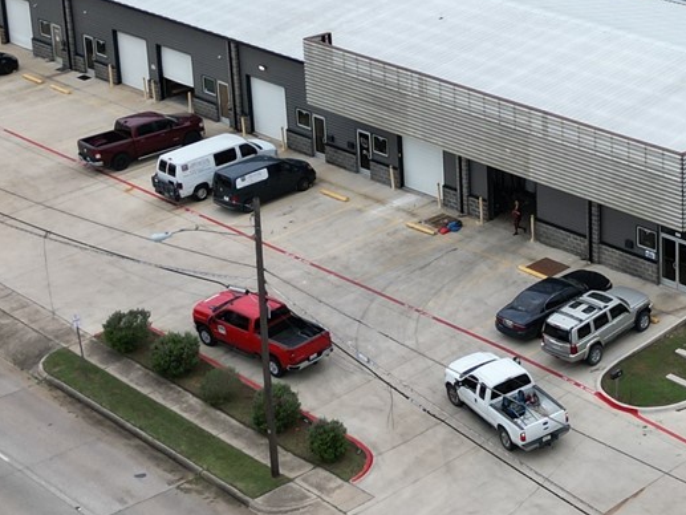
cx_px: 717
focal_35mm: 95
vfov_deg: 15.4
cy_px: 73
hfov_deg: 19.9
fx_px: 1883
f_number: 1.7
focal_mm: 6.72
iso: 110
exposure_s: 1/1500
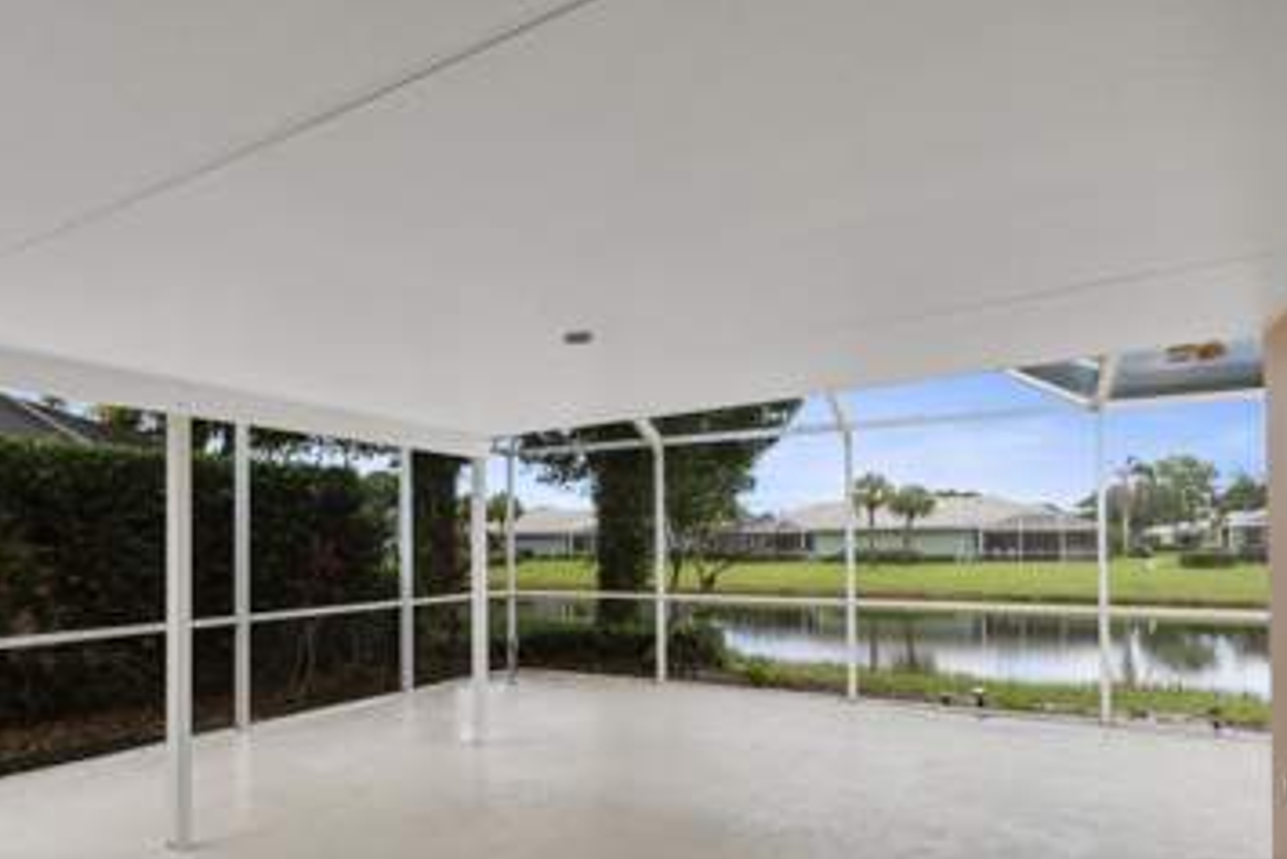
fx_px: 835
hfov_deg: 74.5
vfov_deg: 54.1
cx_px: 518
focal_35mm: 23
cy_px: 518
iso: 320
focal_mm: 11.5
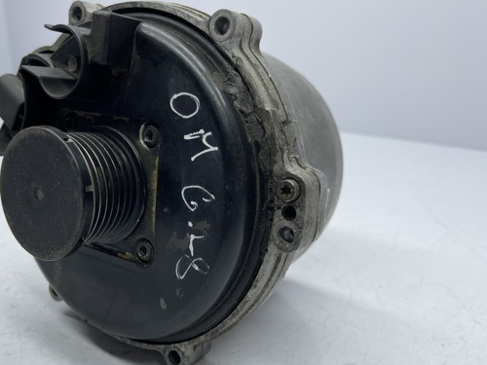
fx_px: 450
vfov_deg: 44.2
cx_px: 200
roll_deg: +2.4
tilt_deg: -21.2
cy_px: 184
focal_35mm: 32
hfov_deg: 56.5
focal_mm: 5.1
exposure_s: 1/336
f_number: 1.6
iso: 32
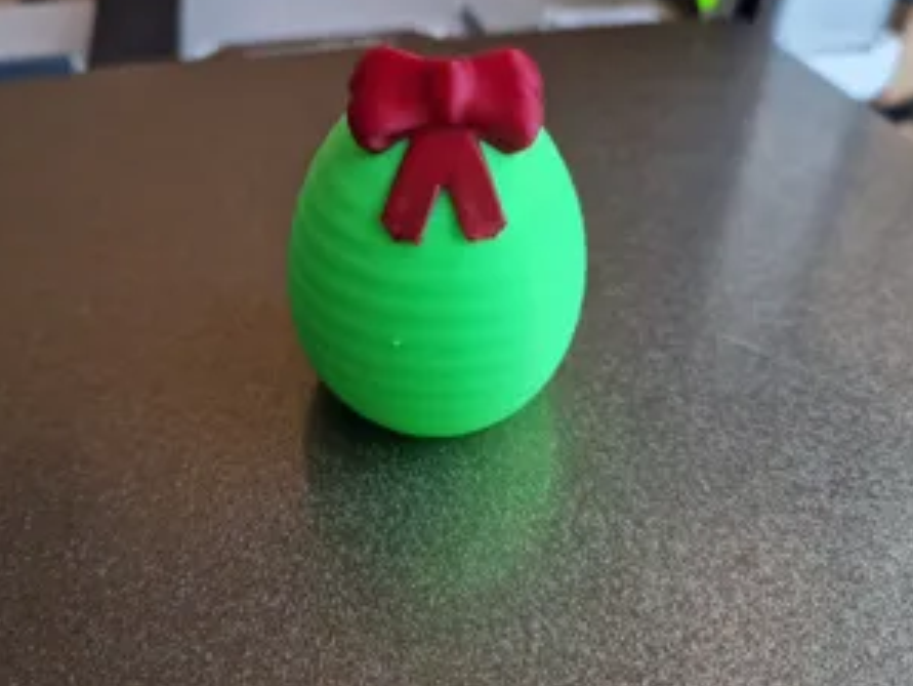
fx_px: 818
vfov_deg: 45.3
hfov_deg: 58.2
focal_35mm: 31
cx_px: 415
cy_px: 289
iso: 640
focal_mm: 6.4
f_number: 1.8
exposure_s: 1/25
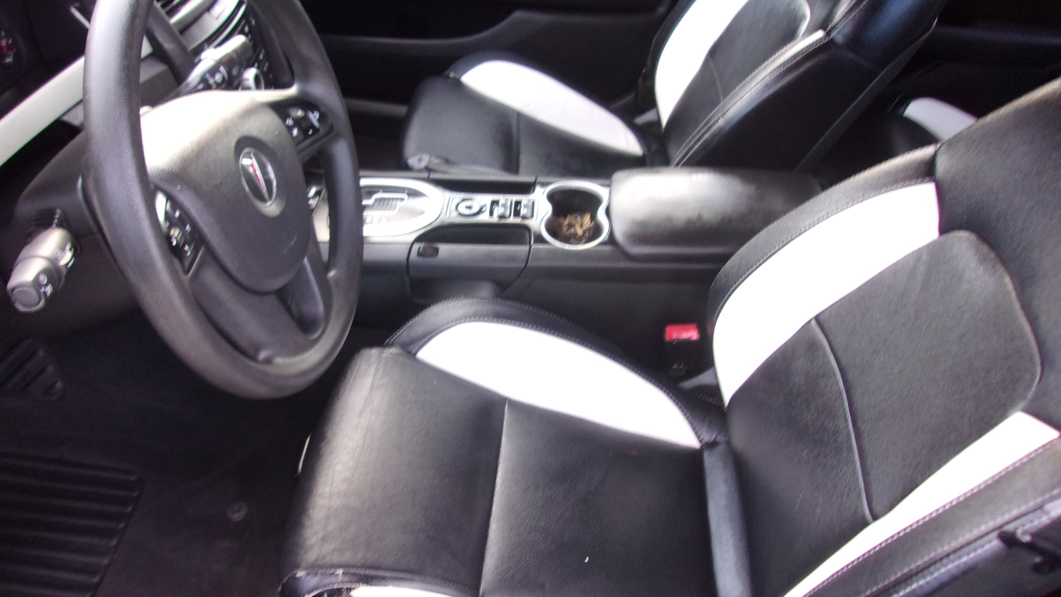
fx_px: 844
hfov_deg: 64.3
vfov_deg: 38.9
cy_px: 322
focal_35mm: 30
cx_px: 531
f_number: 3
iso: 179
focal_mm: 4.9
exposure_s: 1/34
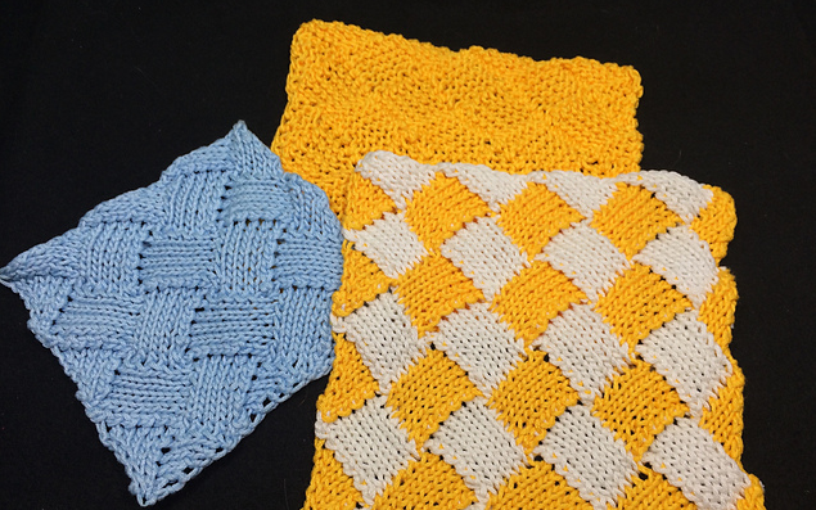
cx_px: 410
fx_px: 689
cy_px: 284
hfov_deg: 61.2
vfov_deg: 40.5
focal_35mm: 31
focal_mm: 4.15
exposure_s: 1/60
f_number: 2.2
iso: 32
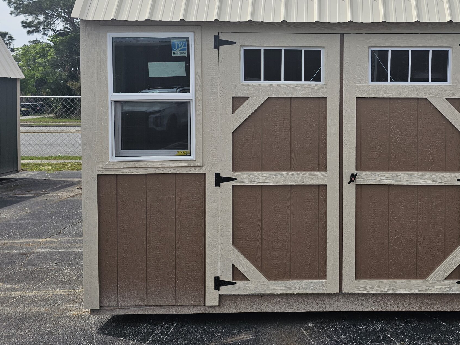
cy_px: 114
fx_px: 465
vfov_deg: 40.2
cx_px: 340
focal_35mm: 35
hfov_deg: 50.6
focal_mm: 6.3
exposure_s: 1/963
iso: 10
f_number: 1.7
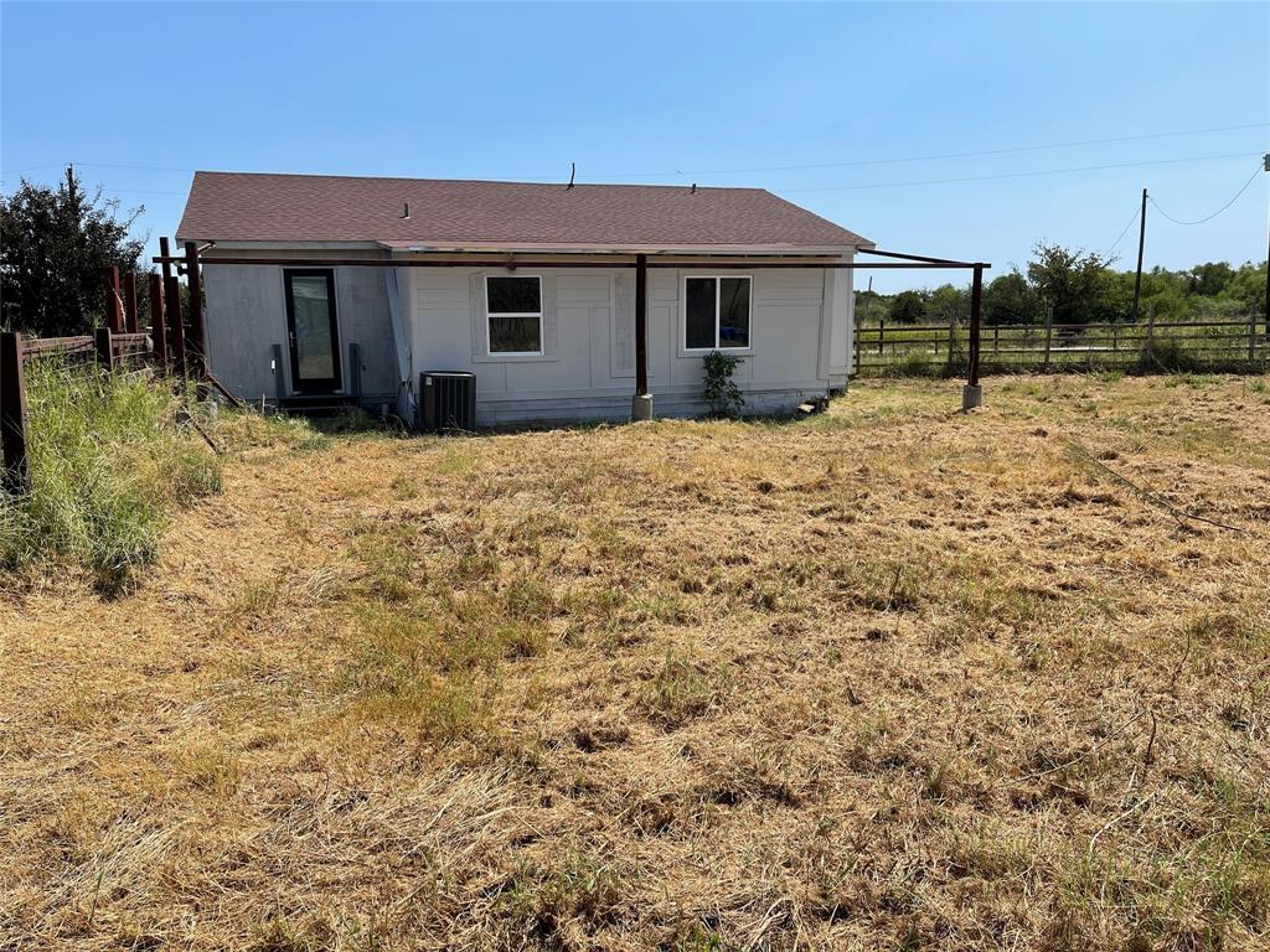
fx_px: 954
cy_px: 476
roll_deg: +1.0
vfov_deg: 53.1
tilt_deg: -9.7
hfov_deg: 67.3
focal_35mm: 26
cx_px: 635
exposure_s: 1/4049
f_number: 1.6
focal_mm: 5.1
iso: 32
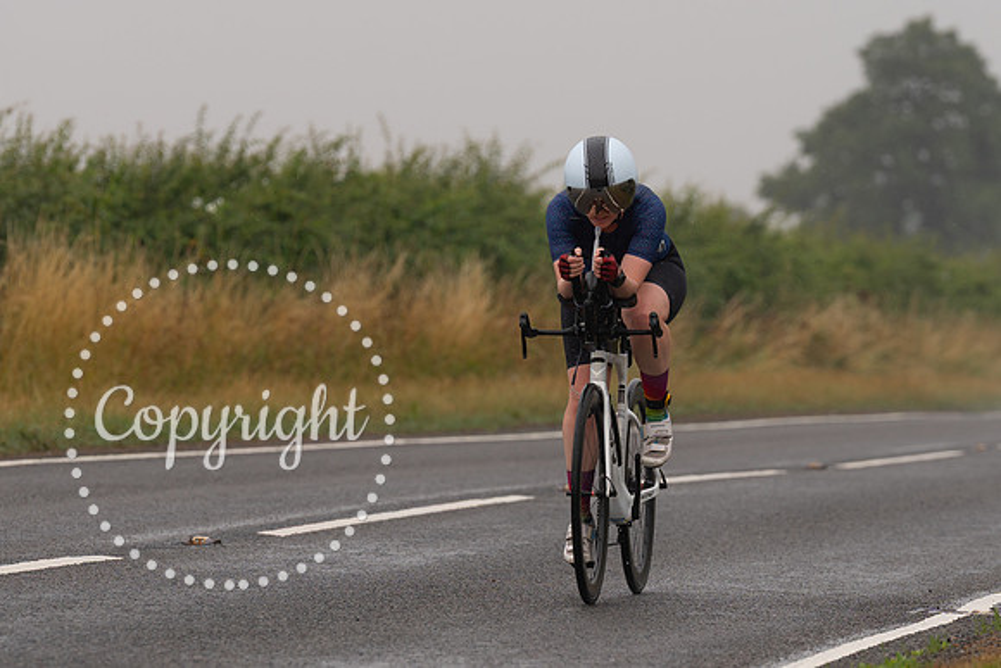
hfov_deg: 6.7
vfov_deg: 4.4
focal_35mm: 310
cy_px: 353
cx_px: 603
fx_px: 8609
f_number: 4
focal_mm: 170
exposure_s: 1/1000
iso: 100
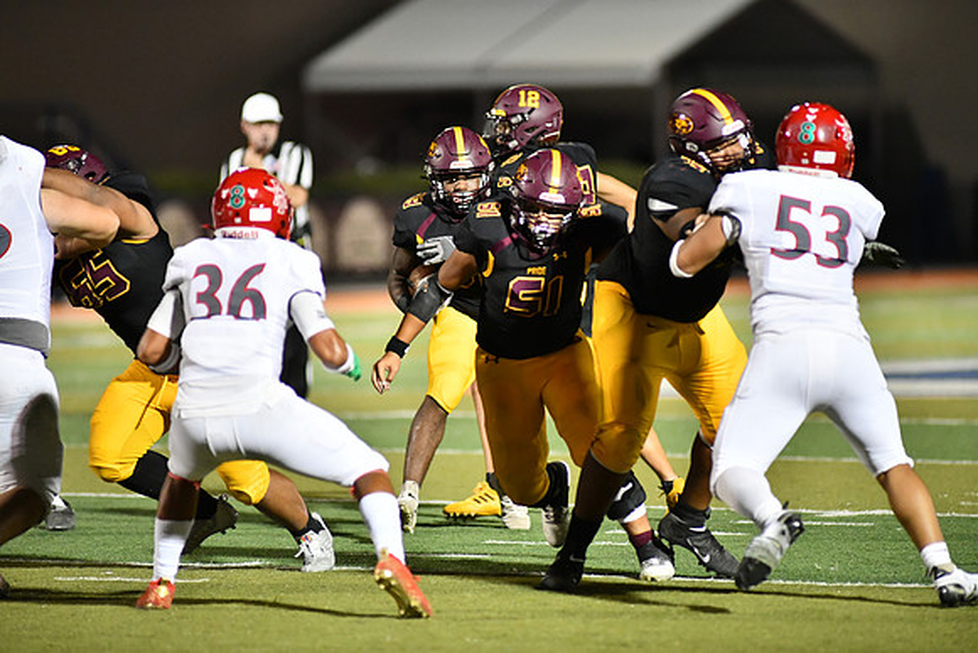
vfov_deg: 4.6
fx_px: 8152
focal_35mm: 300
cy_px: 326
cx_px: 489
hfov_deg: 6.9
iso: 5000
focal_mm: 300
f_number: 2.8
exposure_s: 1/1000
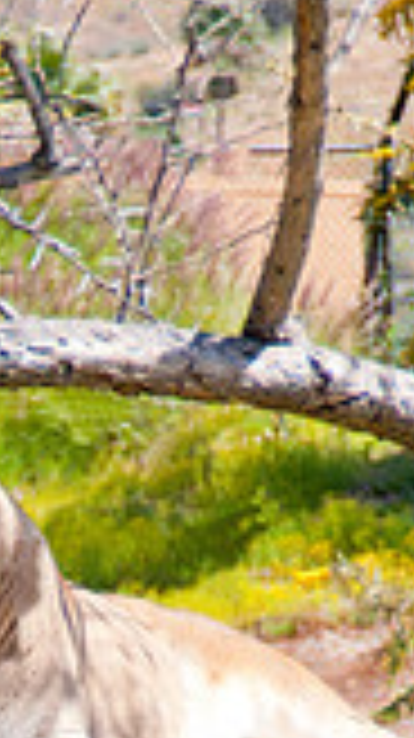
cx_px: -146
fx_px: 12672
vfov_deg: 3.3
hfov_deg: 1.9
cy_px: 958
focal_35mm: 648
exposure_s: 1/1250
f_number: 6.3
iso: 400
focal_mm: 150
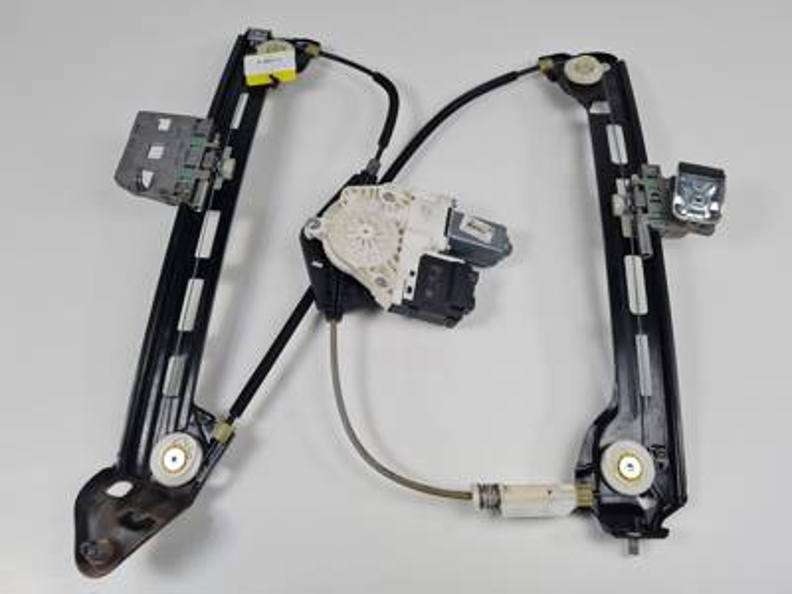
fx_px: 595
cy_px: 297
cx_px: 396
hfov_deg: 67.3
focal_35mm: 26
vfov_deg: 53.1
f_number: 1.8
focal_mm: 5.4
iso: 50
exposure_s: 1/326
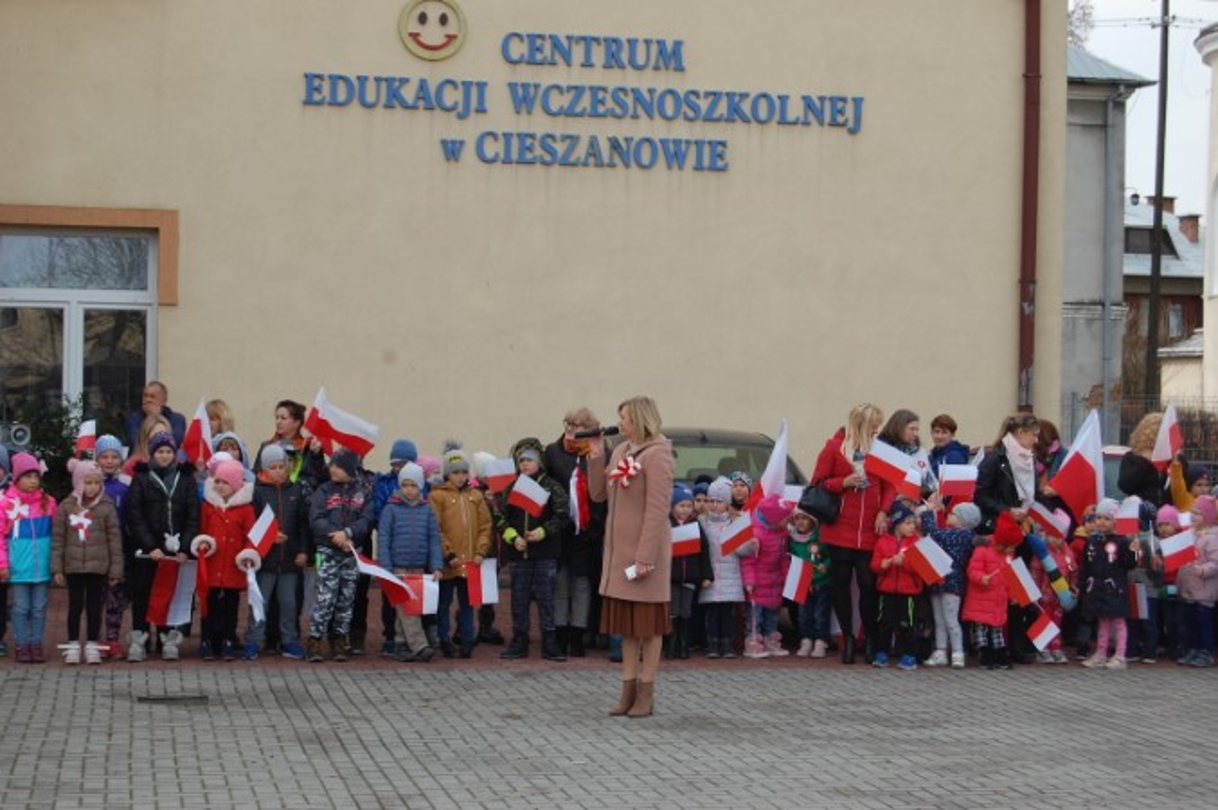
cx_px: 609
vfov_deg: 18.1
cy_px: 405
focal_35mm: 75
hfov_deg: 27.0
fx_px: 2535
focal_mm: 50
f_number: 7.1
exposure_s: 1/200
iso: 200
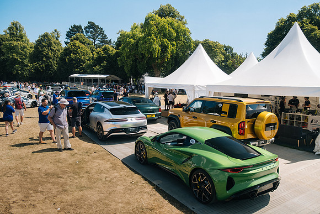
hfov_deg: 72.0
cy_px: 110
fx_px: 220
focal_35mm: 25
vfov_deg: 51.7
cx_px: 163
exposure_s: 1/640
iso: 160
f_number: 2.8
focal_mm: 16
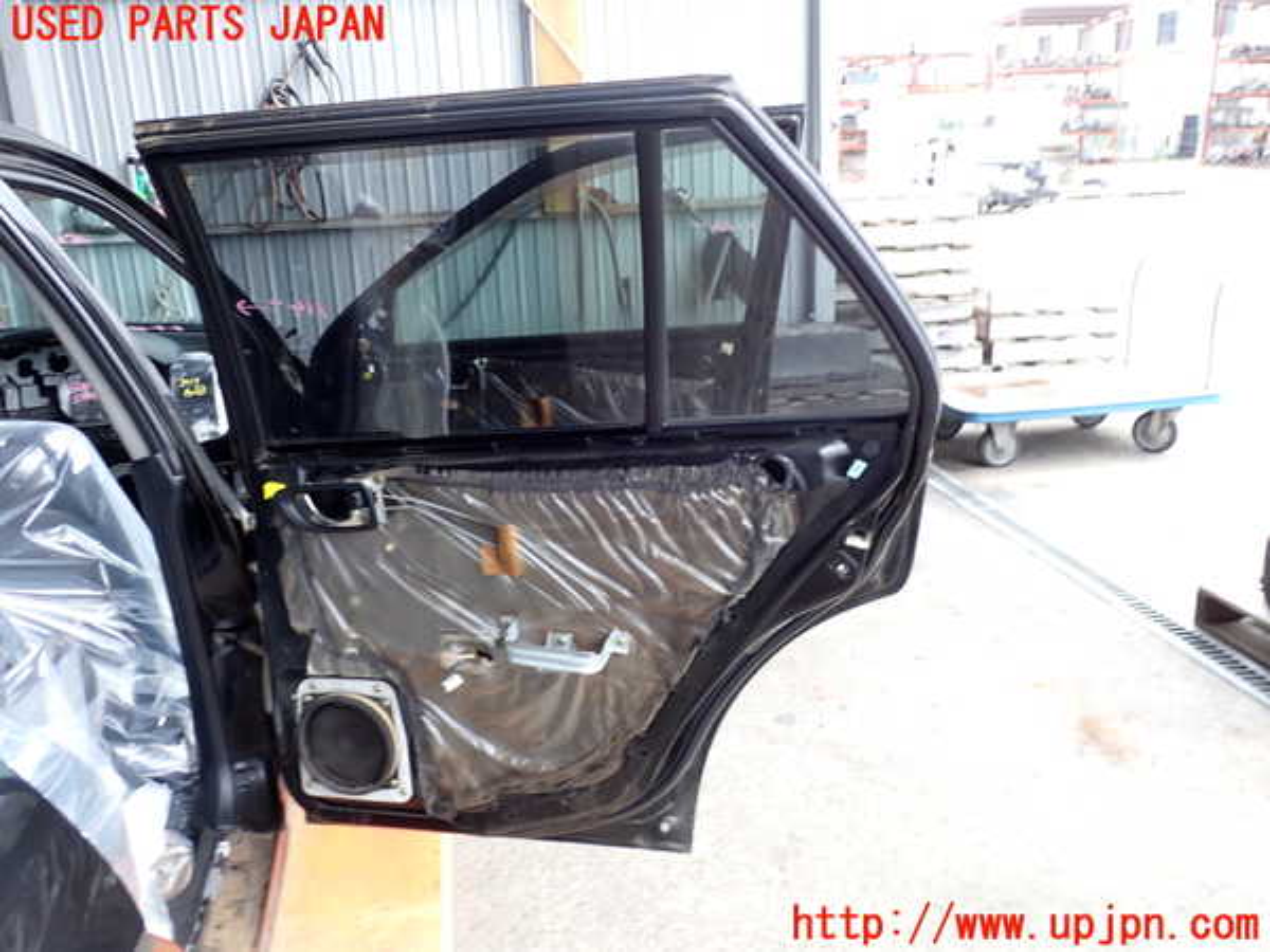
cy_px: 476
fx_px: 1101
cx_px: 635
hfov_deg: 60.0
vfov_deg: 46.8
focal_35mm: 30
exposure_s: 1/80
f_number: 3.2
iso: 100
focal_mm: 5.4
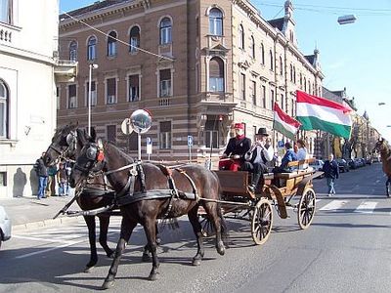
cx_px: 196
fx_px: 384
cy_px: 146
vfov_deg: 41.8
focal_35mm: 34
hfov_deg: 54.0
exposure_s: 1/250
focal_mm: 5.6
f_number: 5.6
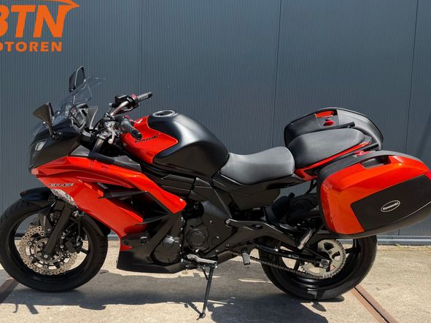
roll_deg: -1.9
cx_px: 211
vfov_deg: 53.0
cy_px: 171
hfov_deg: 67.3
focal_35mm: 26
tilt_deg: -5.7
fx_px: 324
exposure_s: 1/1812
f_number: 1.78
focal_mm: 6.76
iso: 80
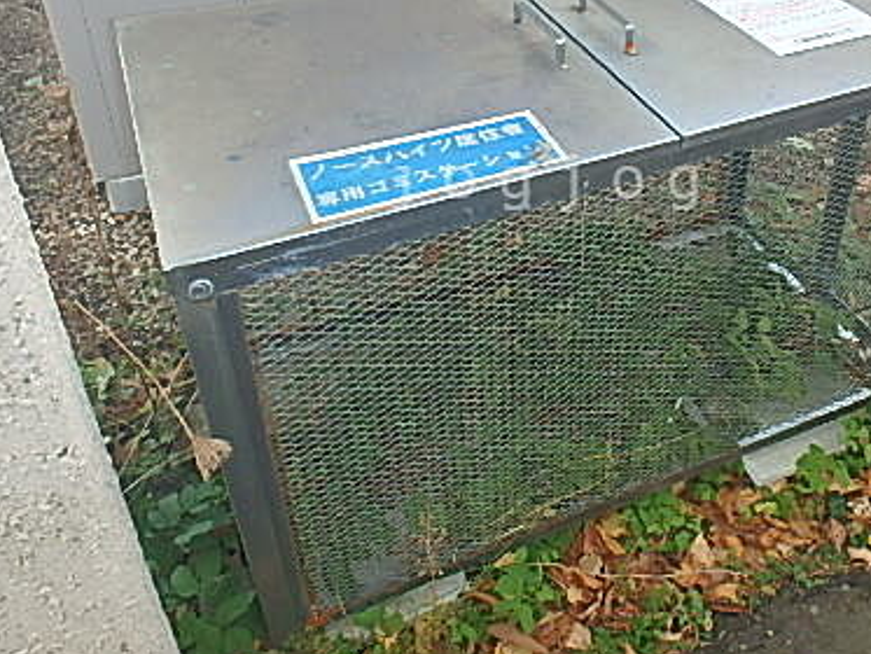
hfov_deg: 50.8
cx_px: 551
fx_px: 906
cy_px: 182
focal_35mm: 36
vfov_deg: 38.9
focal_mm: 3.7
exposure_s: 1/100
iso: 125
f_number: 3.5
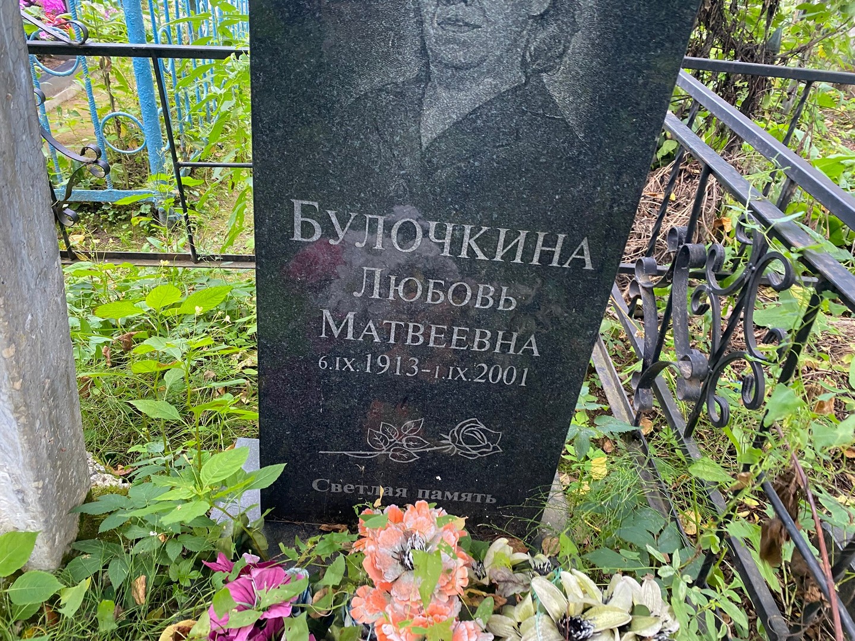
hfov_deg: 67.3
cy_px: 320
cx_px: 428
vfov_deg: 53.1
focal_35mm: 26
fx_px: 642
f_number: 1.8
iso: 125
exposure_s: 1/76
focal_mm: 4.25
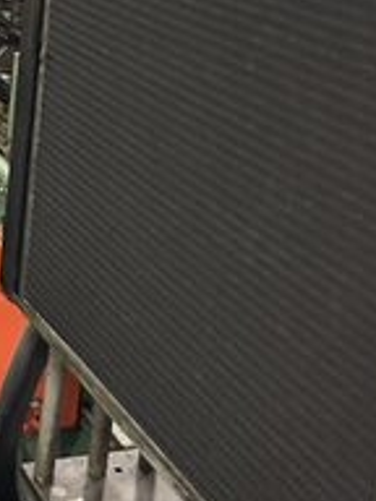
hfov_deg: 18.8
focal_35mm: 75
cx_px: -52
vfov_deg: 24.5
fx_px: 1086
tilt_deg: -7.8
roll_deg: -5.3
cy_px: -31
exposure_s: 1/60
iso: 640
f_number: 1.78
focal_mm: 6.86
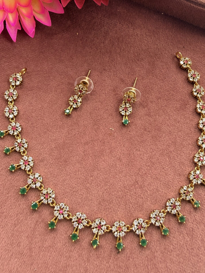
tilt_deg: -56.8
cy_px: 133
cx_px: 110
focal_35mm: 32
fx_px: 253
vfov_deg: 56.8
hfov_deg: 44.1
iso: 125
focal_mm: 2.22
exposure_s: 1/121
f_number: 2.2
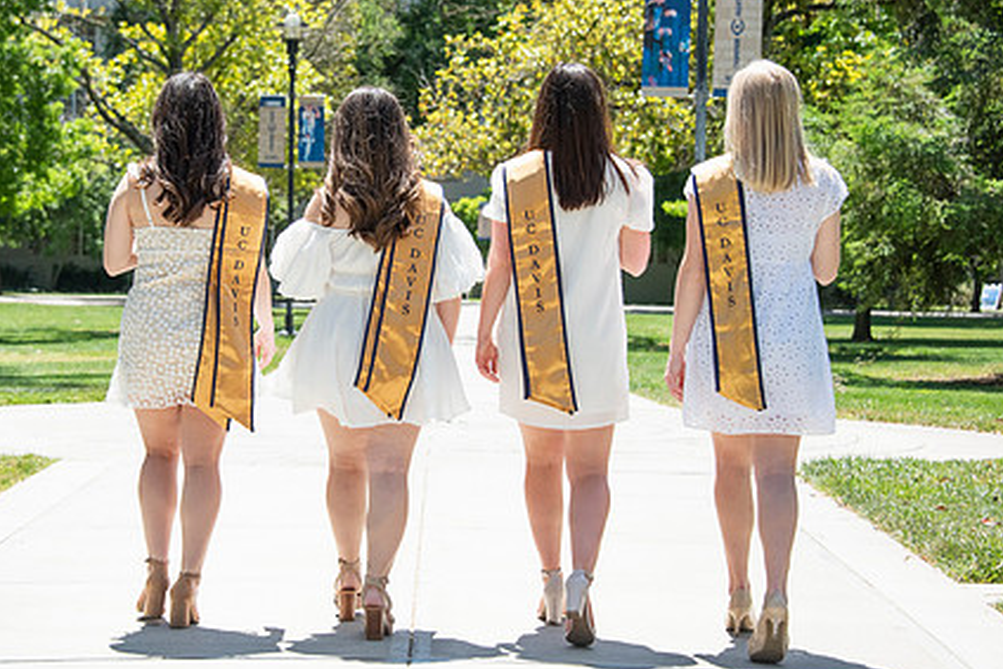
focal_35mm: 93
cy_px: 290
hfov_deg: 21.9
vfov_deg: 14.7
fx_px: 2592
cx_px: 397
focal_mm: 68
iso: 500
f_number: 5.6
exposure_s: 1/2000
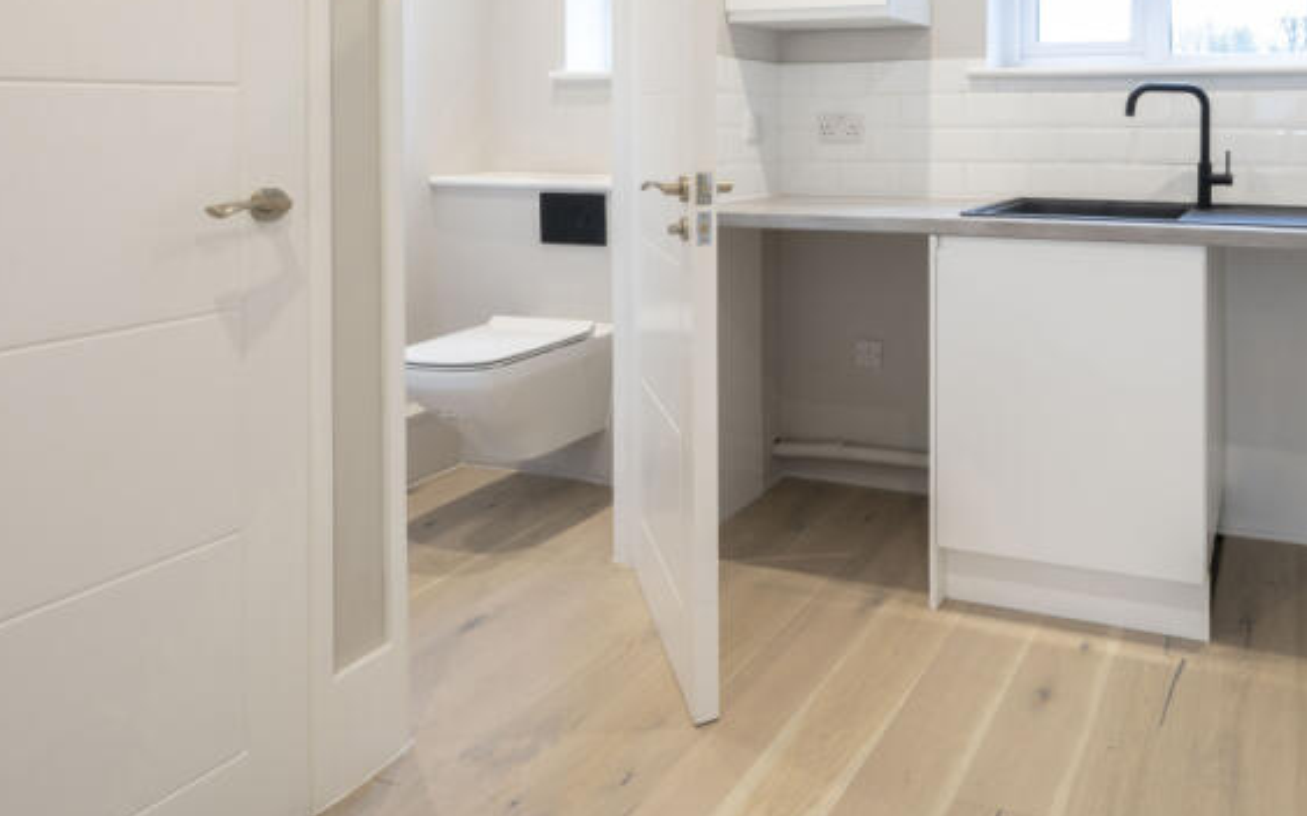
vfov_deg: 44.1
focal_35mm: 26
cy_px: 108
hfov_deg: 66.2
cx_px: 977
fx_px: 926
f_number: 16
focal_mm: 14
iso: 250
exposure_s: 1/1.25
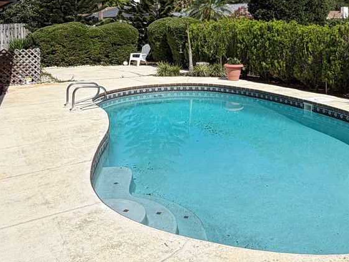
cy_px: 49
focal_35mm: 40
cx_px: 239
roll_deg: +0.3
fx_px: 403
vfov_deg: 34.7
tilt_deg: -2.1
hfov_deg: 45.9
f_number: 2.2
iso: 20
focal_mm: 2.22
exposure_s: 1/1613
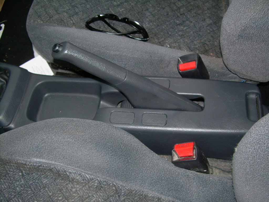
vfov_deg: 37.7
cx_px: 134
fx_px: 295
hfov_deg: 49.0
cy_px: 101
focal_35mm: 38
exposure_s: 1/60
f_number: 2.8
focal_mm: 6.3
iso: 50
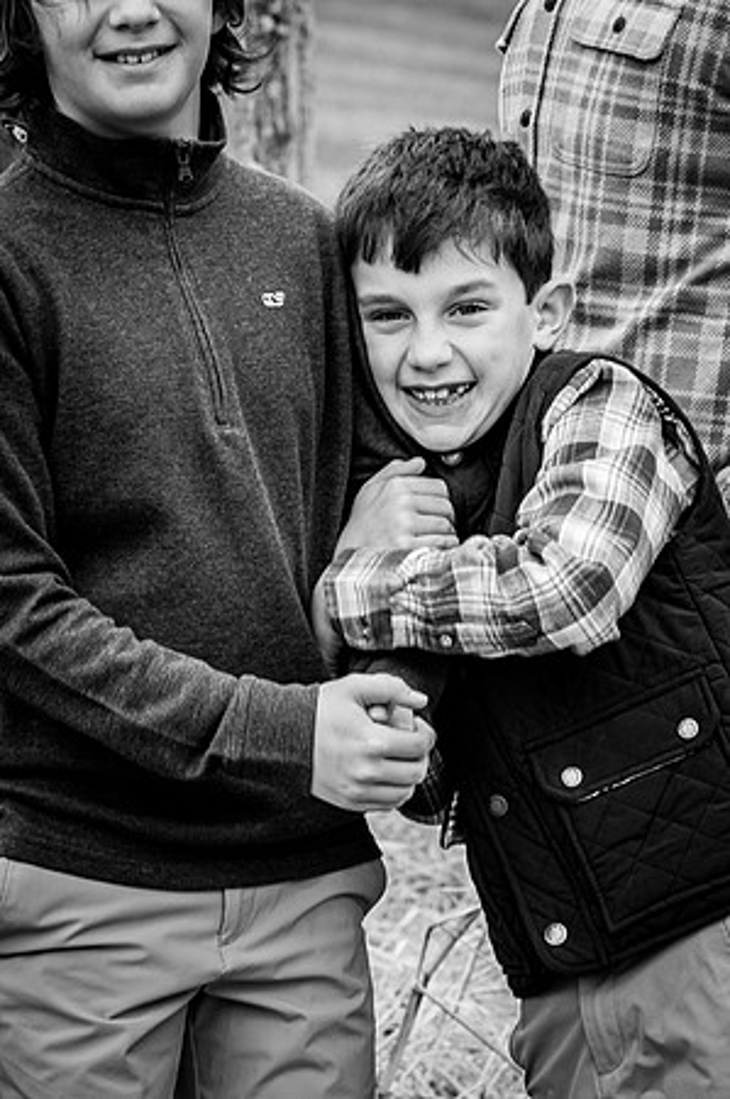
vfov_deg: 10.0
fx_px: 6249
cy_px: 216
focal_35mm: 205
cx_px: 312
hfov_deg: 6.7
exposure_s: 1/320
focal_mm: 85
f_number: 5
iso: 320
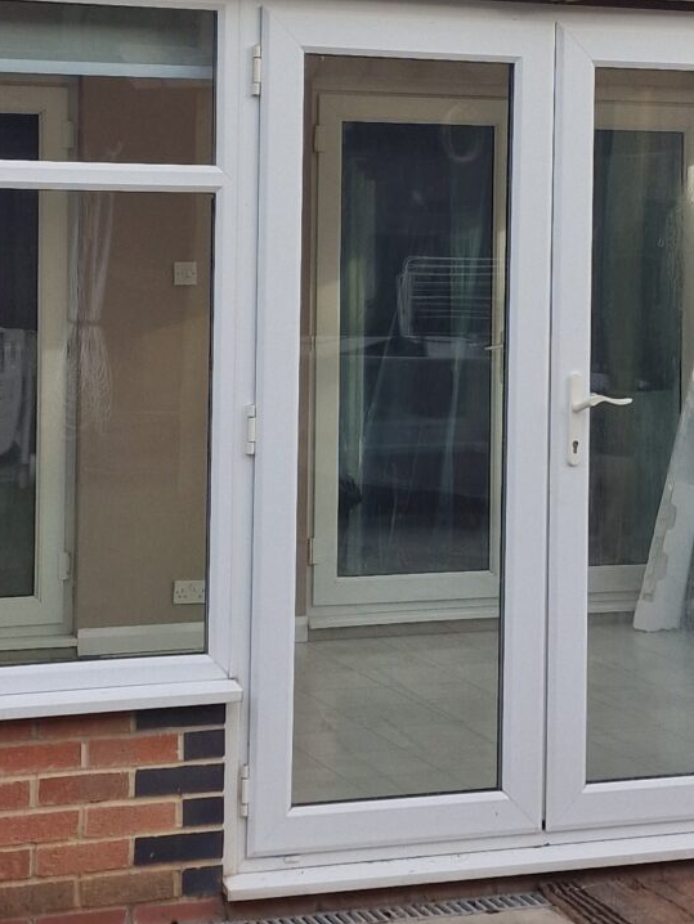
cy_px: 278
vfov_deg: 23.7
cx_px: 377
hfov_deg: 18.0
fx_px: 2191
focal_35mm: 82
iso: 50
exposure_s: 1/326
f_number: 1.8
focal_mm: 6.4
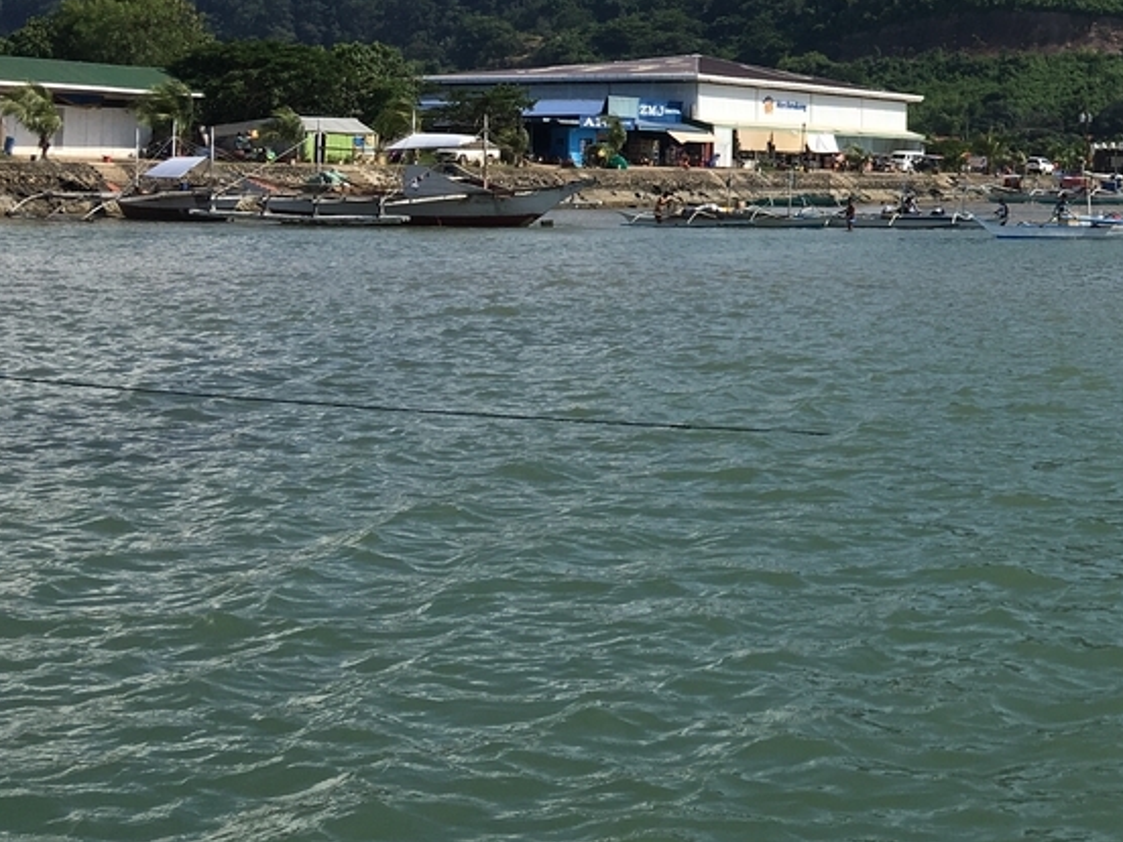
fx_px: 2044
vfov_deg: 22.5
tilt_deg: +4.7
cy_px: 33
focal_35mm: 63
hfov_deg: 29.0
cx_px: 1088
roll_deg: +0.8
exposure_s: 1/2262
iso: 25
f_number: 2.2
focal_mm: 4.15
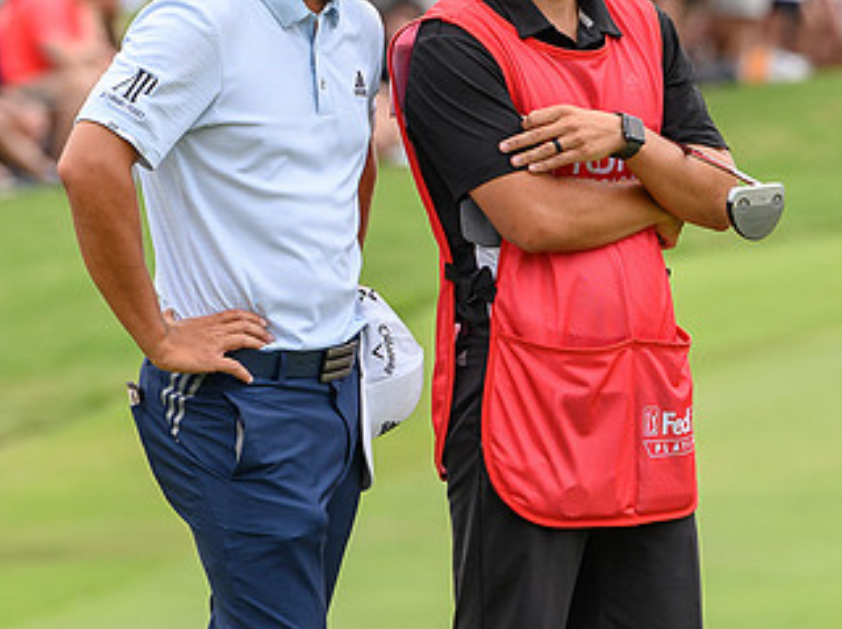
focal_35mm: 747
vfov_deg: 2.0
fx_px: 18143
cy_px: 117
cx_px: 817
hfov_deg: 2.7
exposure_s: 1/500
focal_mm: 200
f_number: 4
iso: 250
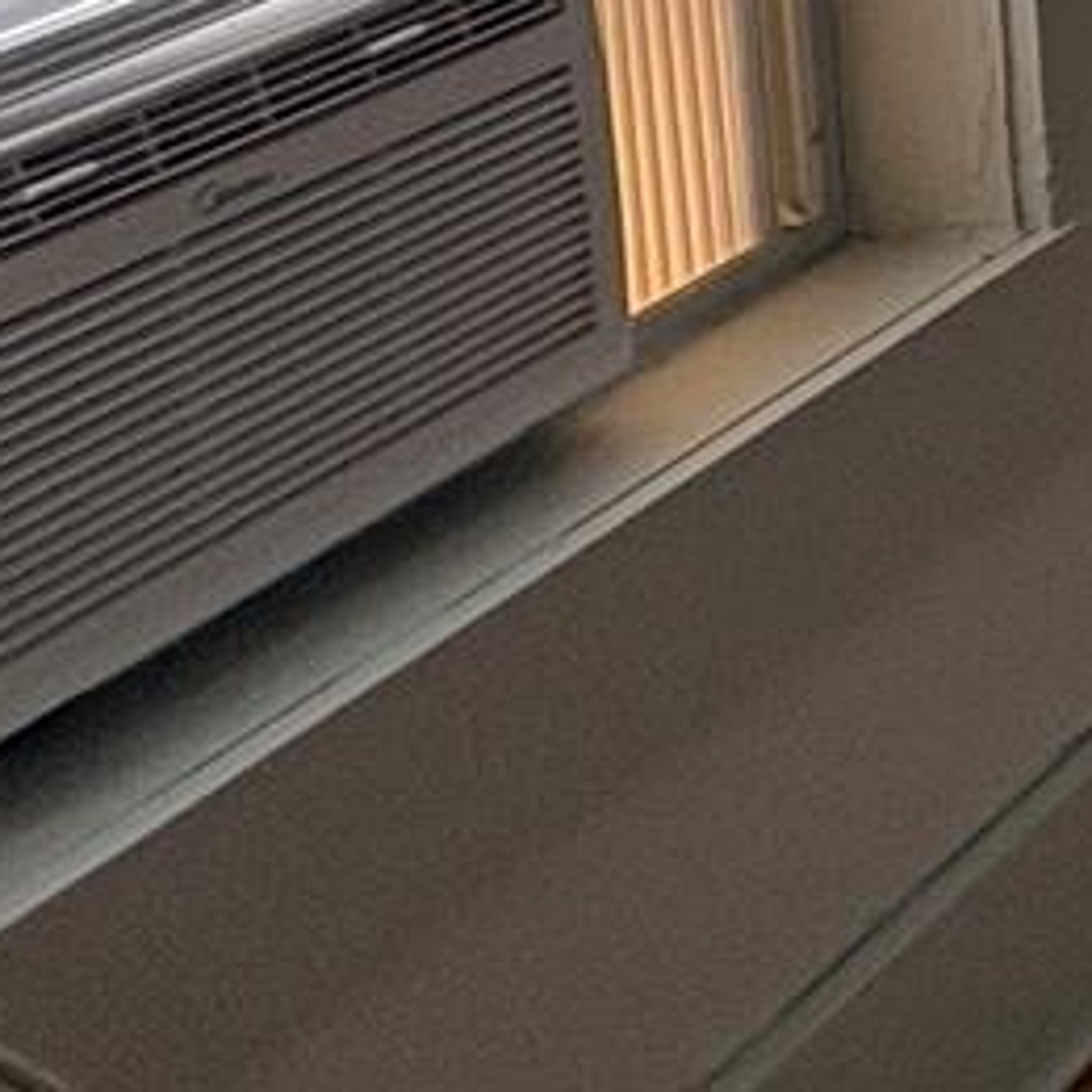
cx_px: 3054
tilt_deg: -5.3
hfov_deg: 12.5
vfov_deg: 18.1
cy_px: -879
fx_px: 2712
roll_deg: +0.3
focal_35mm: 76
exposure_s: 1/99
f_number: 2.2
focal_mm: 2.22
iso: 160
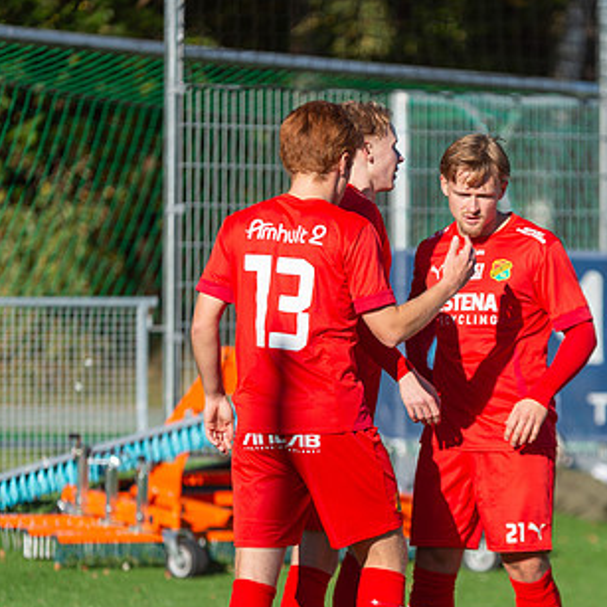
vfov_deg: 6.8
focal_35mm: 257
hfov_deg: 6.8
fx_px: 5099
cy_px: 380
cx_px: 358
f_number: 3.2
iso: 100
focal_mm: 160
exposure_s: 1/1600
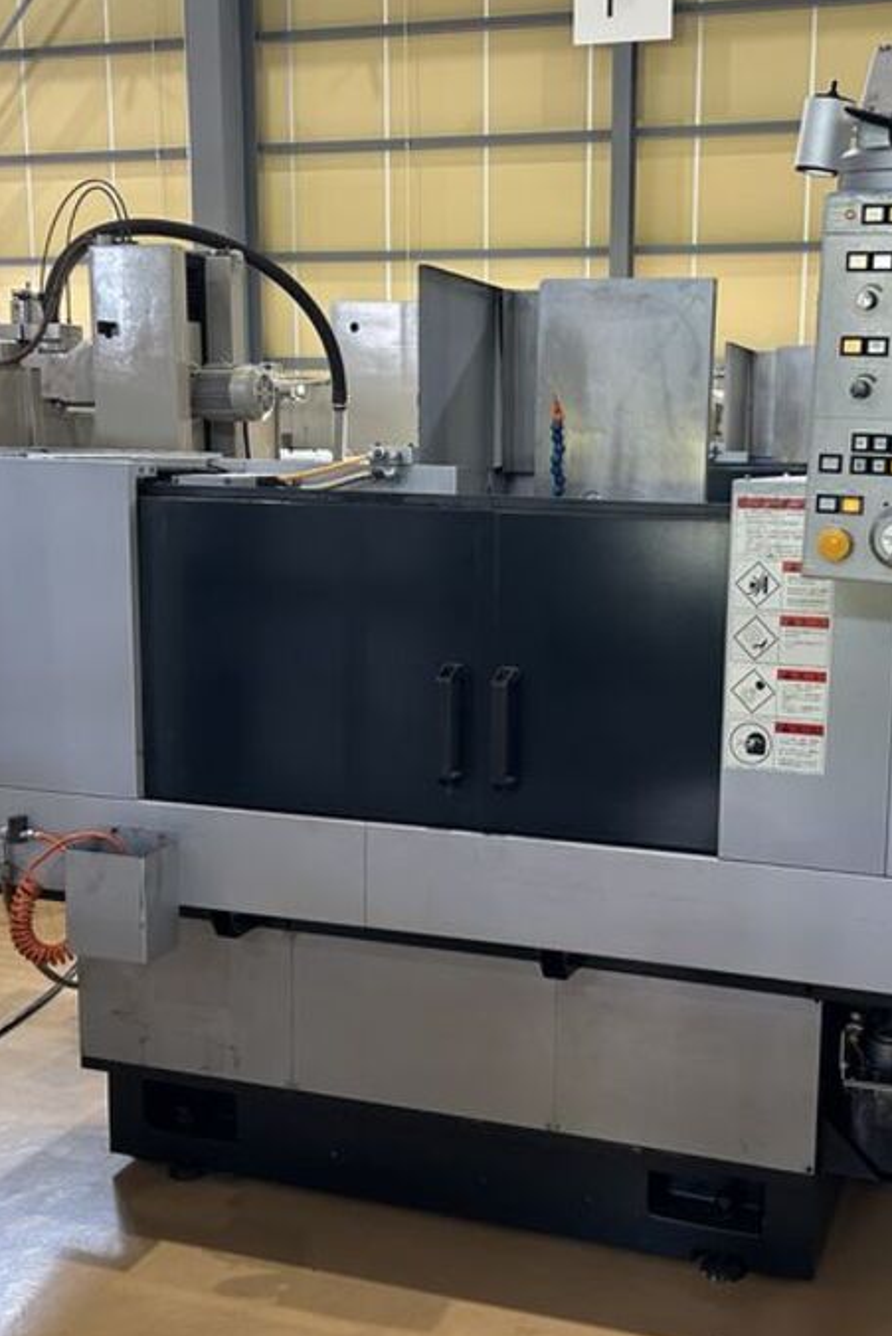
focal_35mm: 40
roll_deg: -0.7
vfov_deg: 48.4
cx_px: 589
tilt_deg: -10.3
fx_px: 1486
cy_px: 694
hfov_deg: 33.1
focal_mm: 5.7
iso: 125
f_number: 1.5
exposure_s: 1/60
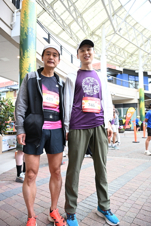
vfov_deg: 73.7
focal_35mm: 24
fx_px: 151
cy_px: 113
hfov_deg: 53.2
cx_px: 76
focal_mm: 24
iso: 2000
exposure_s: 1/200
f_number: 4
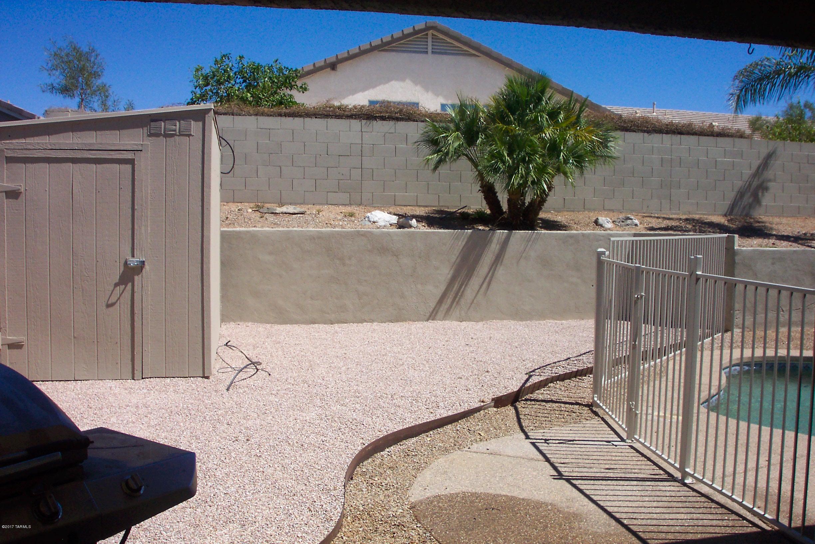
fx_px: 792
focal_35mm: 35
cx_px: 408
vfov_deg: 37.9
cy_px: 272
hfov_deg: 54.4
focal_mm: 7.5
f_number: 9.5
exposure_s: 1/250
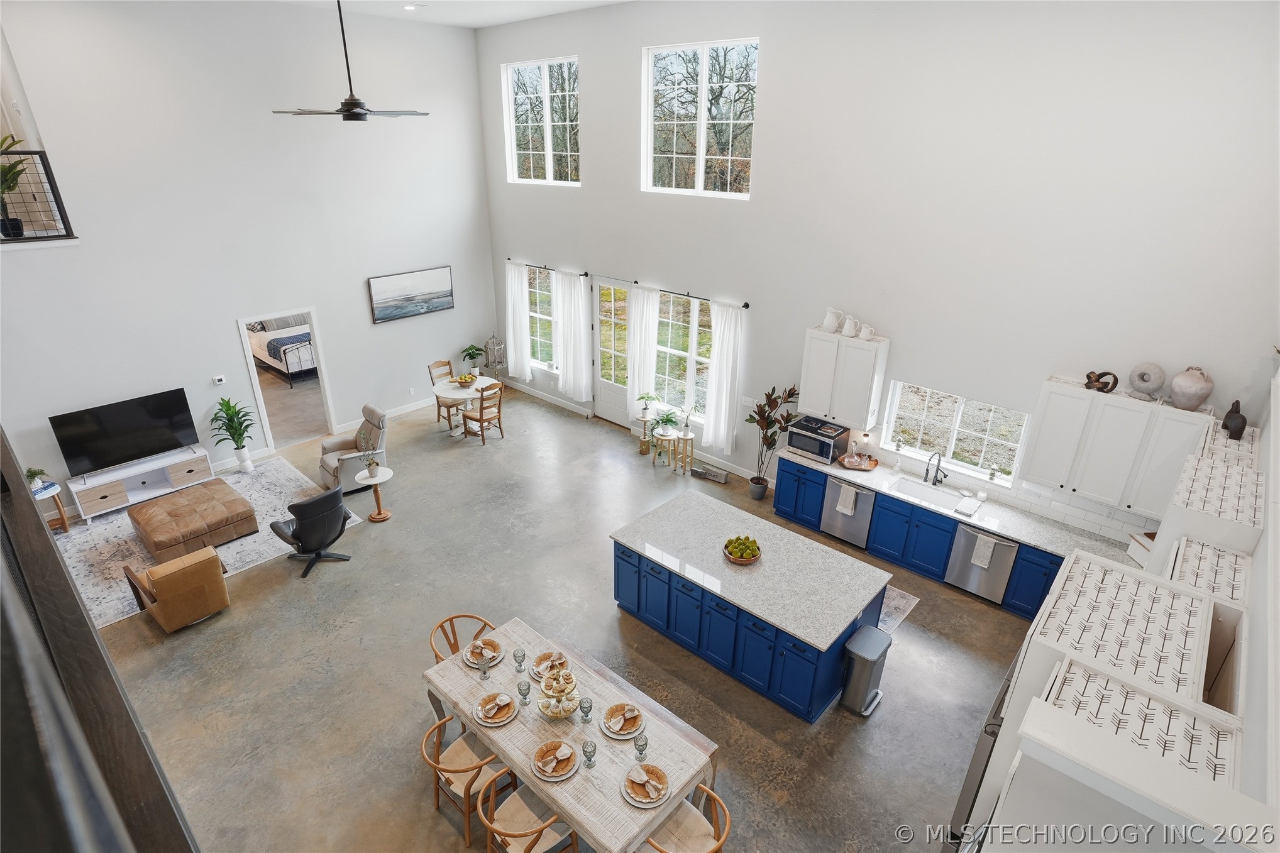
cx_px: 640
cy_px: 426
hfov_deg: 86.9
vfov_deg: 64.5
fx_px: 675
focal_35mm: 19
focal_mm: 19
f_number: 8
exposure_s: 1/80
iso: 400
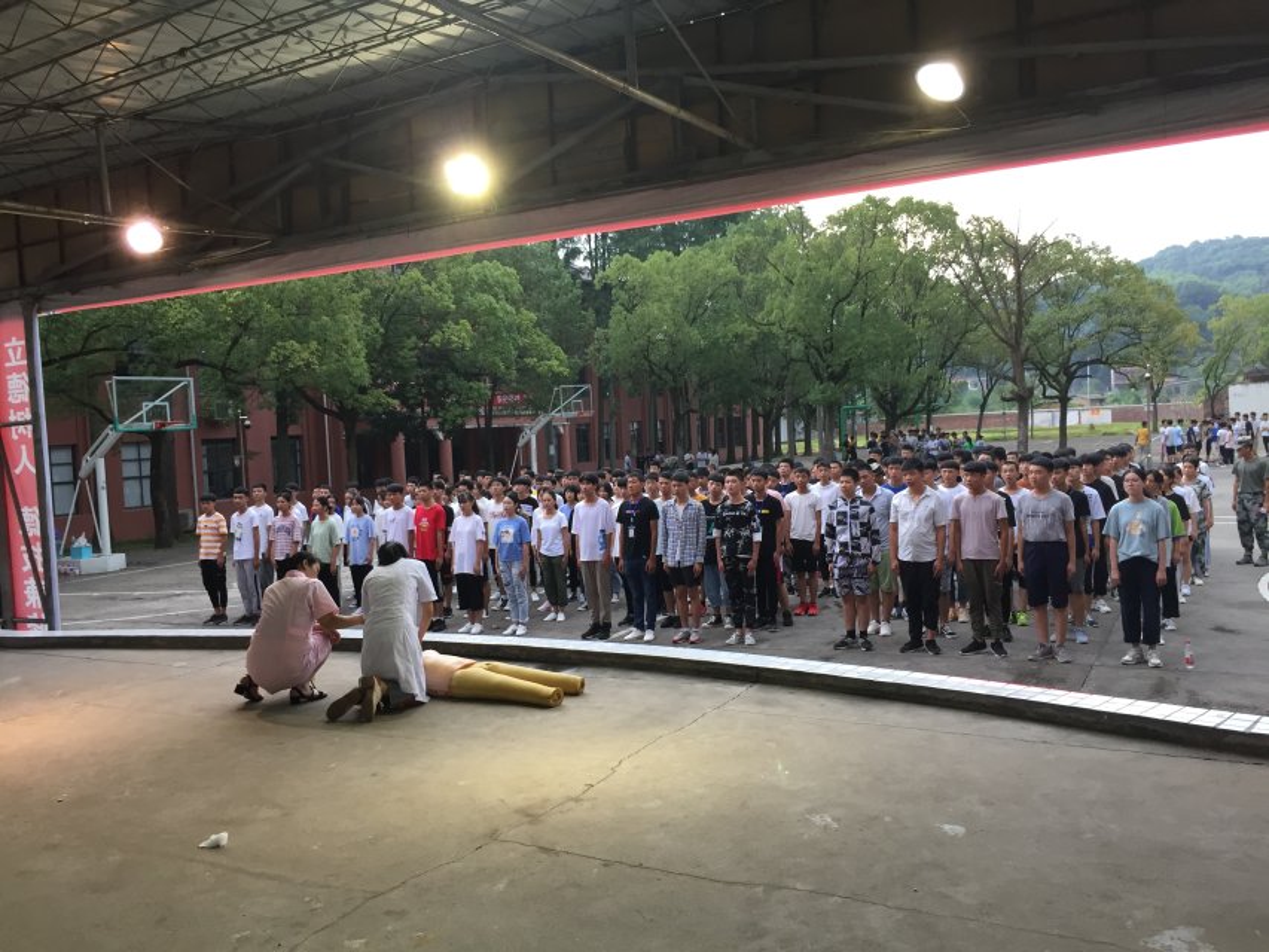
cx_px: 634
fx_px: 1063
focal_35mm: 29
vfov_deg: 48.2
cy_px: 476
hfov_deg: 61.7
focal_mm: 4.15
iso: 32
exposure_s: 1/33
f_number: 2.2
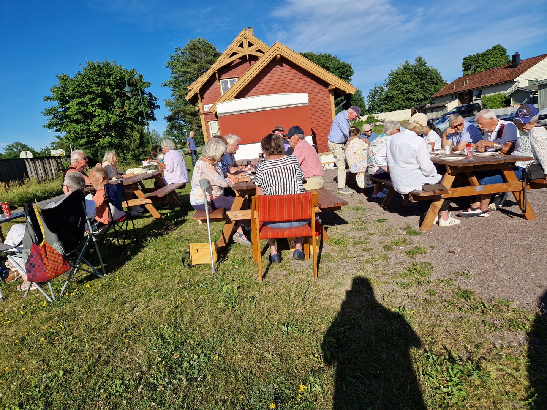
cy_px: 205
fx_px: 363
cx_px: 274
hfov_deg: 73.9
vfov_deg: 58.9
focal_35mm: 23
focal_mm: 5.4
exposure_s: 1/2544
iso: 50
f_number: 1.8
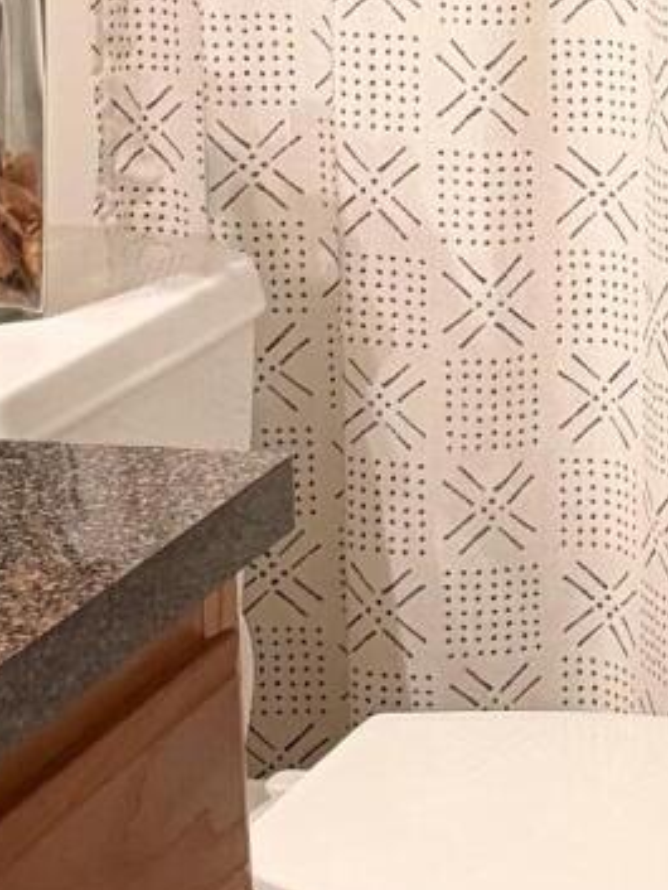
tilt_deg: -11.6
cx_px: 804
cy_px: 136
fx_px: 3497
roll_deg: +0.8
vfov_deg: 14.4
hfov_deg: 10.7
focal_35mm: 136
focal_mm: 6.76
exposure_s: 1/60
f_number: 1.78
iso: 500
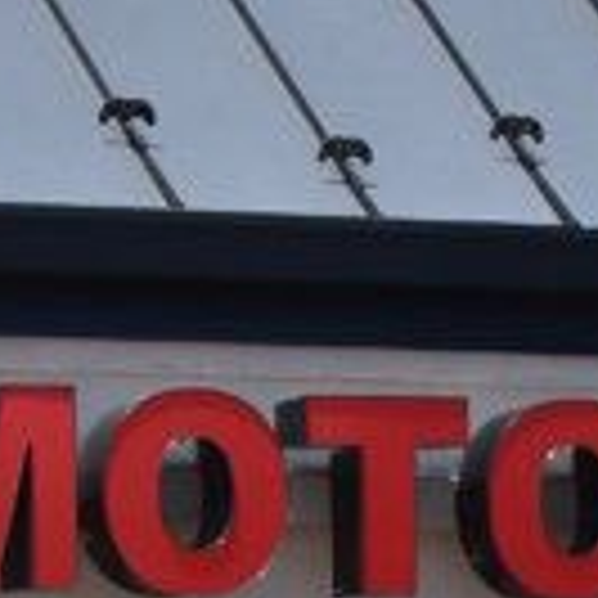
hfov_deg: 5.2
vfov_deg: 5.1
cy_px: 1385
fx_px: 6508
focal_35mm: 333
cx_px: -414
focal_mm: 34
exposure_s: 1/500
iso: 400
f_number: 11
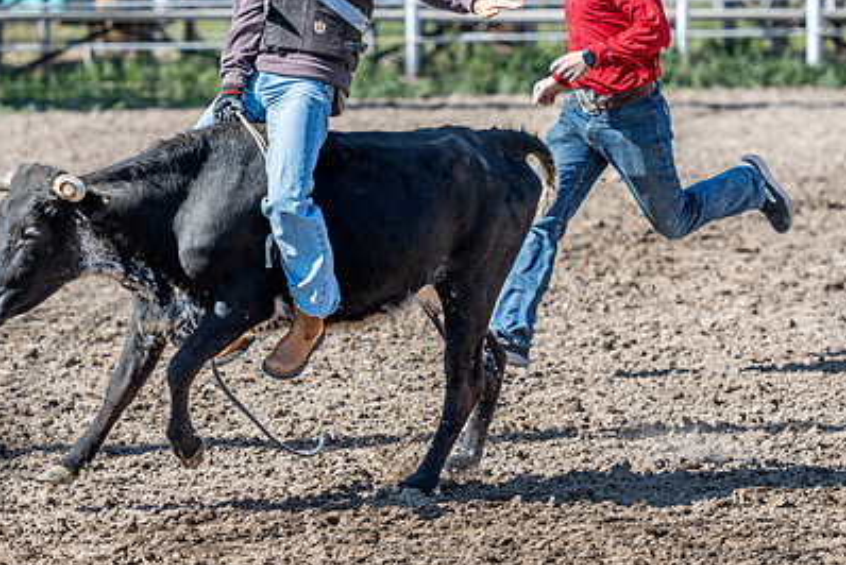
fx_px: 6937
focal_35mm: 295
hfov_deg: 7.0
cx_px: 399
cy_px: 239
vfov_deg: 4.7
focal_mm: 170
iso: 50
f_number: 2.8
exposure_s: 1/1600
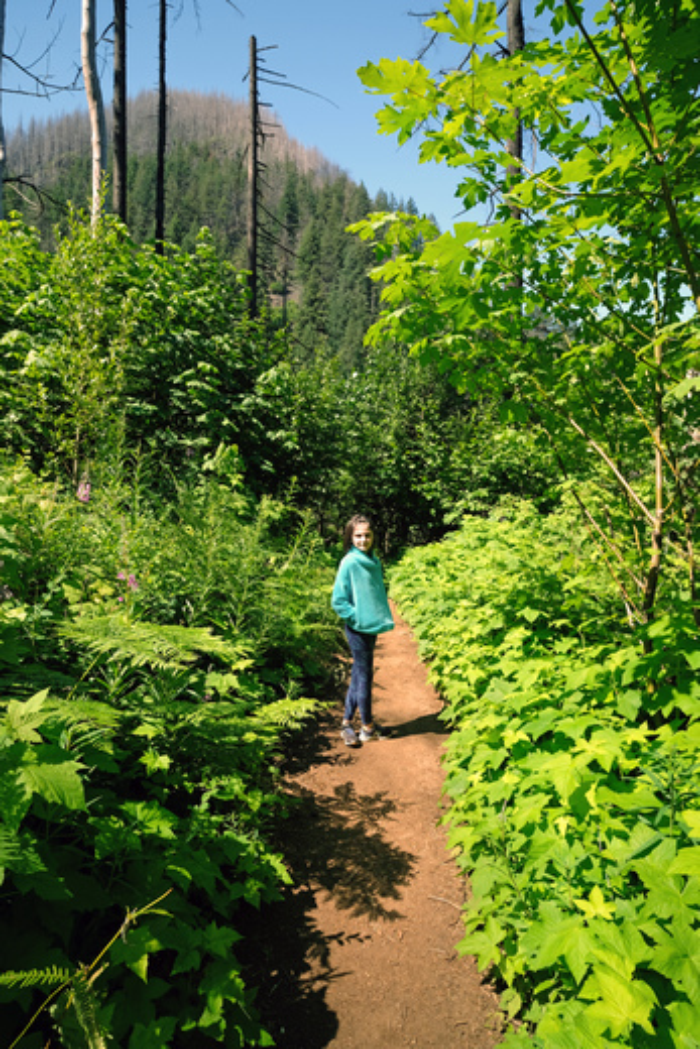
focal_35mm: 20
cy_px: 524
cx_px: 350
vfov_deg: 84.0
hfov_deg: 62.0
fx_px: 583
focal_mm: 13
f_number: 5.6
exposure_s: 1/160
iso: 200
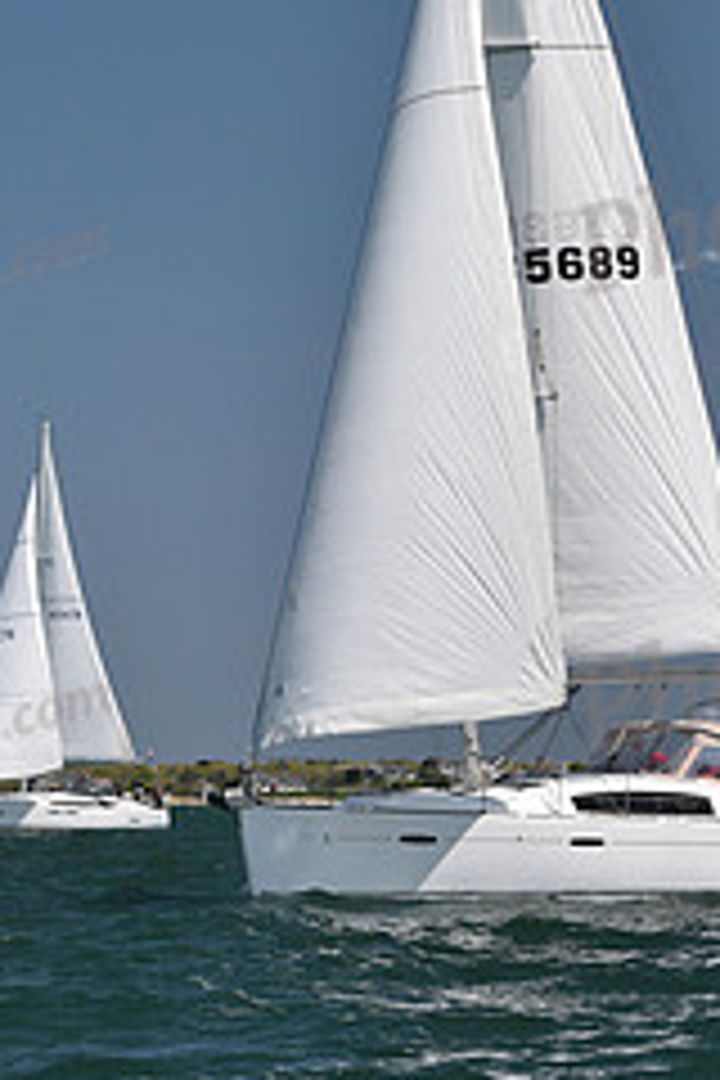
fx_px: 6899
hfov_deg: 6.0
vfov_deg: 8.9
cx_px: 344
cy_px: 9
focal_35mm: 230
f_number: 7.1
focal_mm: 95
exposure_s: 1/800
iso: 320
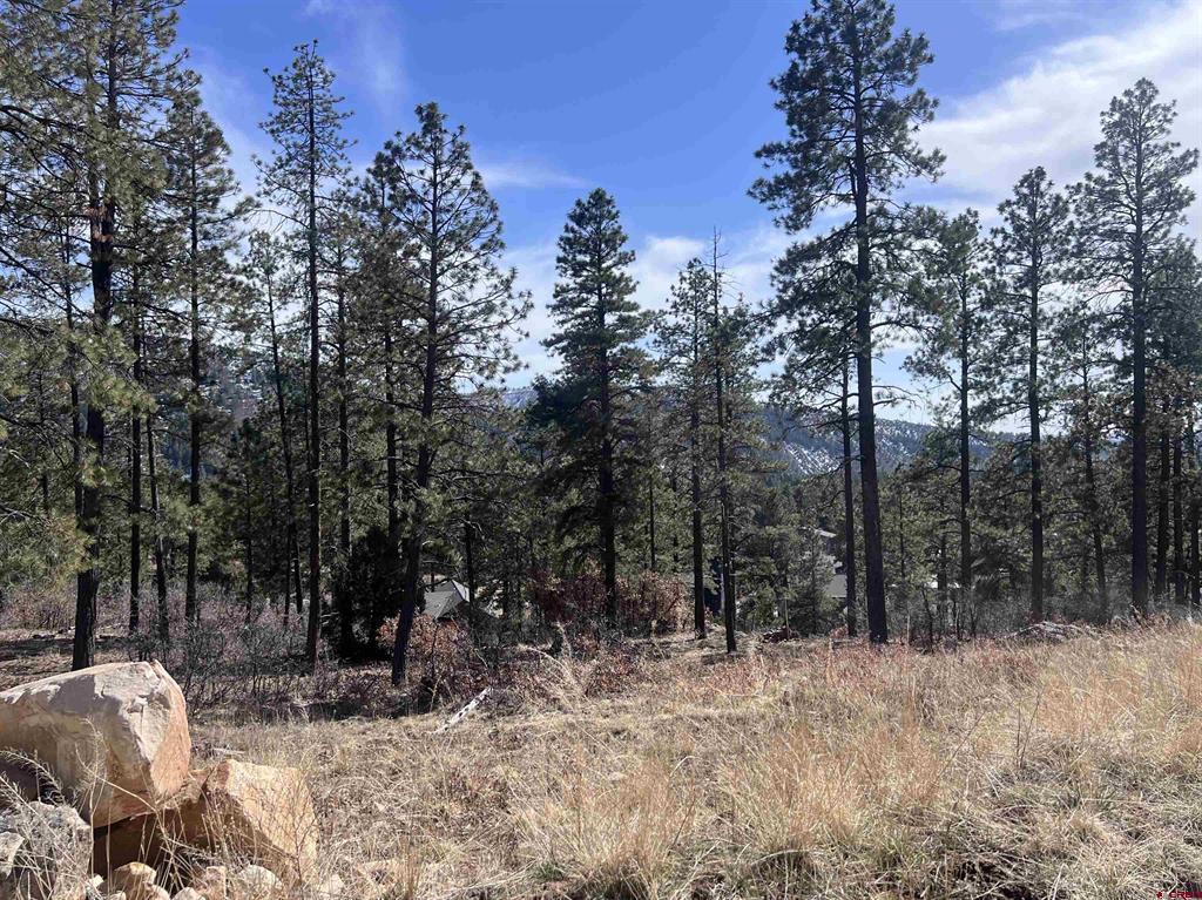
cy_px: 450
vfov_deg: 53.0
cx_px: 601
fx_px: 902
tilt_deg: -1.8
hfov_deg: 67.3
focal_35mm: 26
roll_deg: +2.0
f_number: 1.5
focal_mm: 5.7
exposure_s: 1/3831
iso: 50
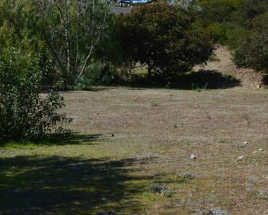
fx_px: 563
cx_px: 207
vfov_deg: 21.6
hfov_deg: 26.4
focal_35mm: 71
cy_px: 111
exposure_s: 1/400
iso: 400
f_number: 11
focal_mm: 30
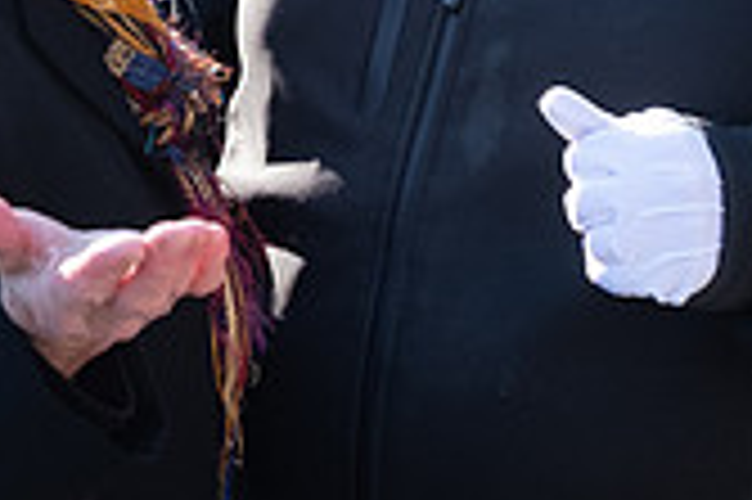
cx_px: 294
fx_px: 2922
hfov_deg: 14.7
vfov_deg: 9.6
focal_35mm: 140
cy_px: -117
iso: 800
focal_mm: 23
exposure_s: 1/640
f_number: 4
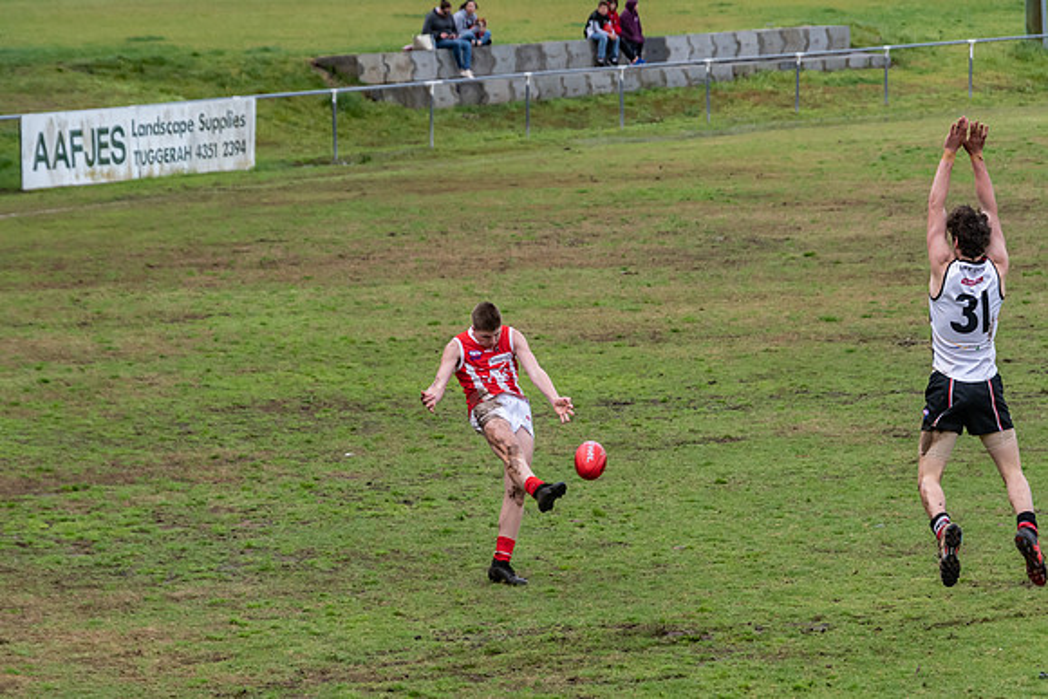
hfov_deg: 10.1
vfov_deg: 6.8
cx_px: 466
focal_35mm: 203
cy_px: 388
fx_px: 5913
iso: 800
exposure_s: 1/1600
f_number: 6.3
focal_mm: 122
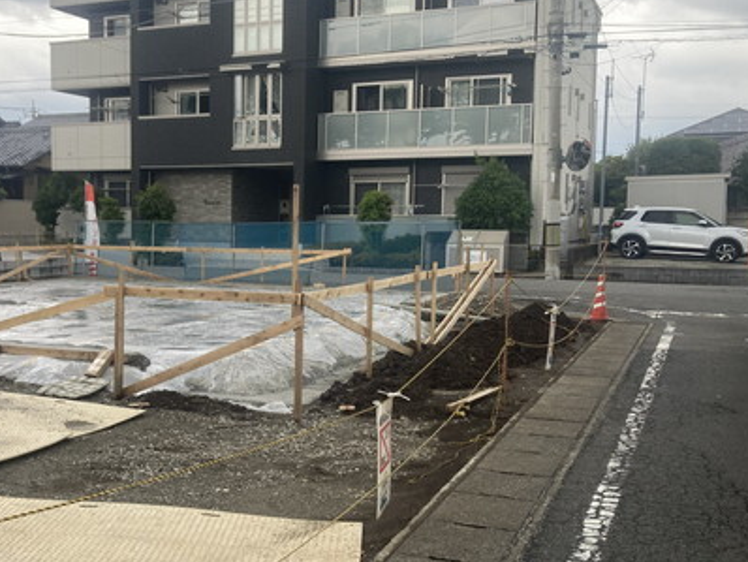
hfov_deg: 41.2
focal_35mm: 45
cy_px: 321
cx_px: 218
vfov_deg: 32.2
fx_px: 973
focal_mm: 3.99
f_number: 1.8
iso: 20
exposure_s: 1/347
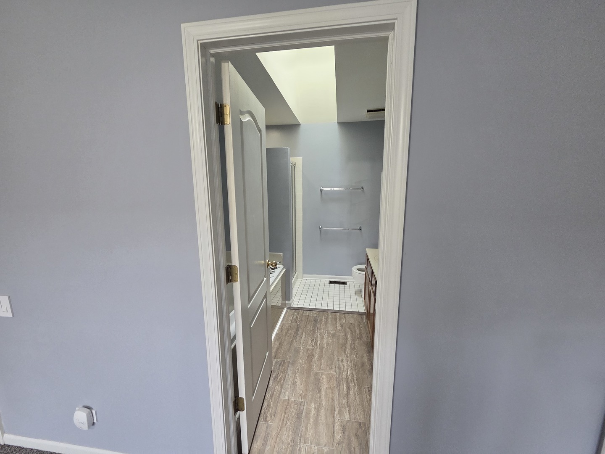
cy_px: 227
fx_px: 227
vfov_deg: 89.9
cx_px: 302
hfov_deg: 106.2
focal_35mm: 13
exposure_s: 1/60
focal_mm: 2.2
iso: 320
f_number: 2.2
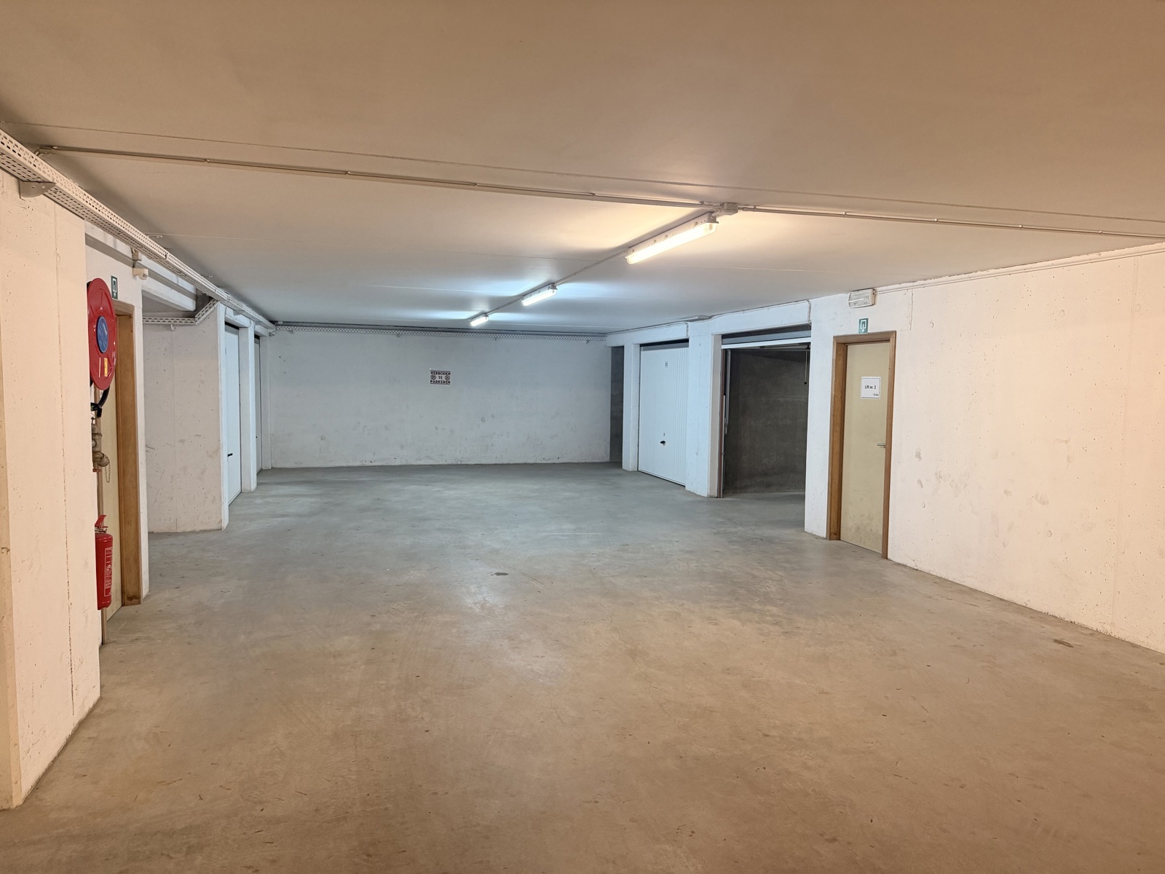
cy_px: 437
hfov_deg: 71.6
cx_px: 582
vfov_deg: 56.8
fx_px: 808
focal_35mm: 24
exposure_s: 1/50
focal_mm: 6.76
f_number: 1.78
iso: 250
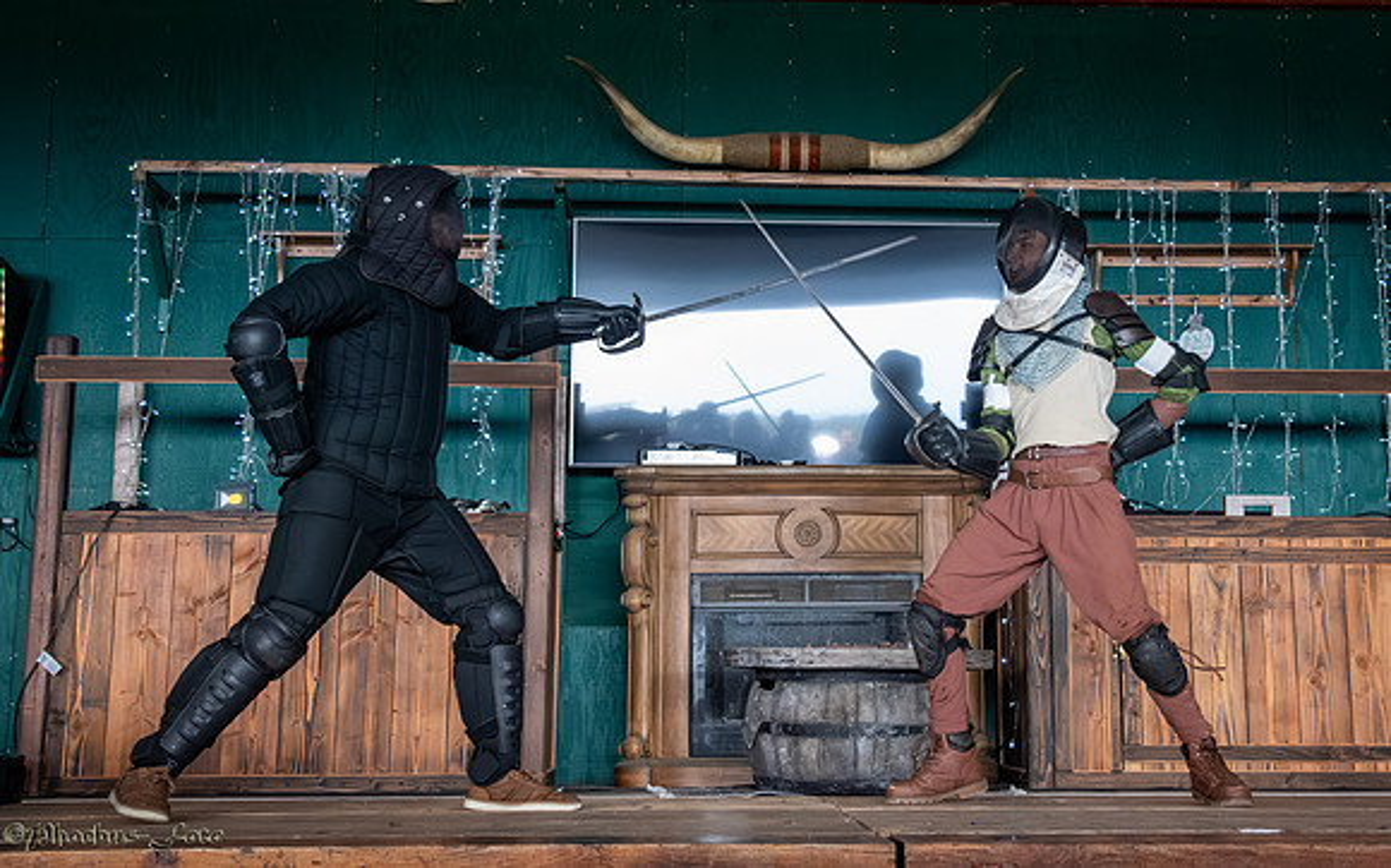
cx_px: 841
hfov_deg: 36.0
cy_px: 331
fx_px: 2133
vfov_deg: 23.0
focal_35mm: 56
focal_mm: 38
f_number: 5.6
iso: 8000
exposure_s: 1/320
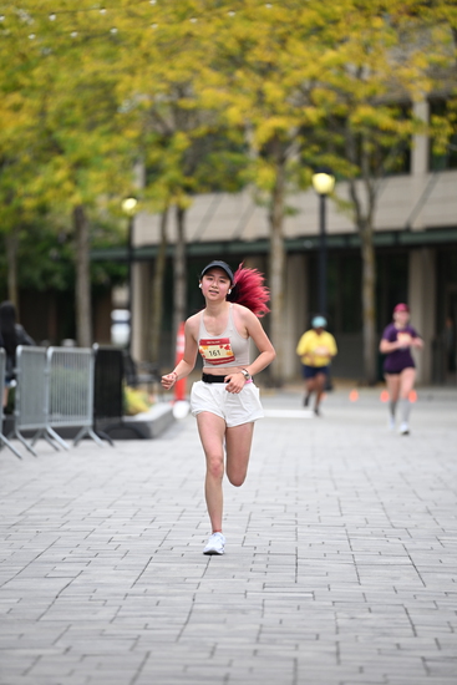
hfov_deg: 6.9
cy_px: 342
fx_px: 3806
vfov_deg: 10.3
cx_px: 228
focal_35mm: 200
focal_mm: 200
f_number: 2.8
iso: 640
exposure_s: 1/2500
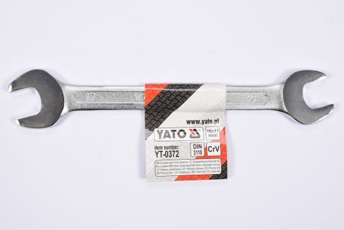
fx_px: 717
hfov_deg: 27.0
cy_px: 115
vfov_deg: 18.2
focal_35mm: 75
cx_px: 172
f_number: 16
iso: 250
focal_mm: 50
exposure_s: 1/125
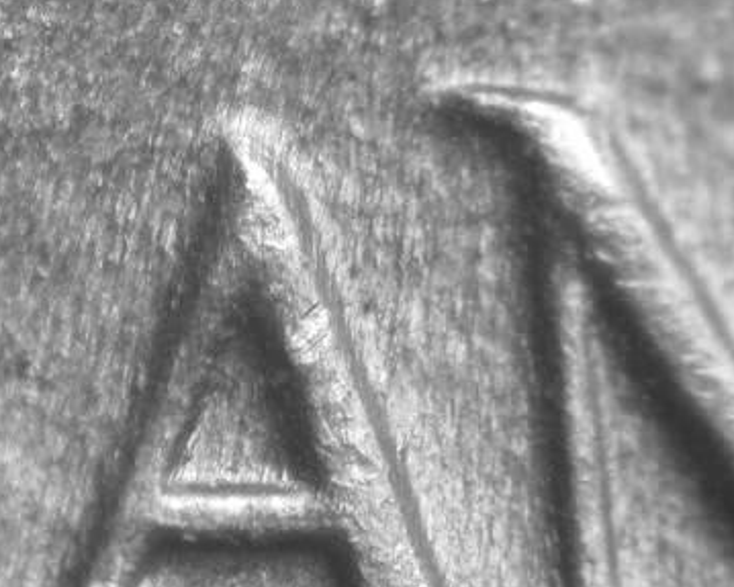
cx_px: 331
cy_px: 301
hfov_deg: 8.4
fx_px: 4995
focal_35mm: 230
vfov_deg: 6.7
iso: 100
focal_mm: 27.3
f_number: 4.6
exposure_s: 1/7.5
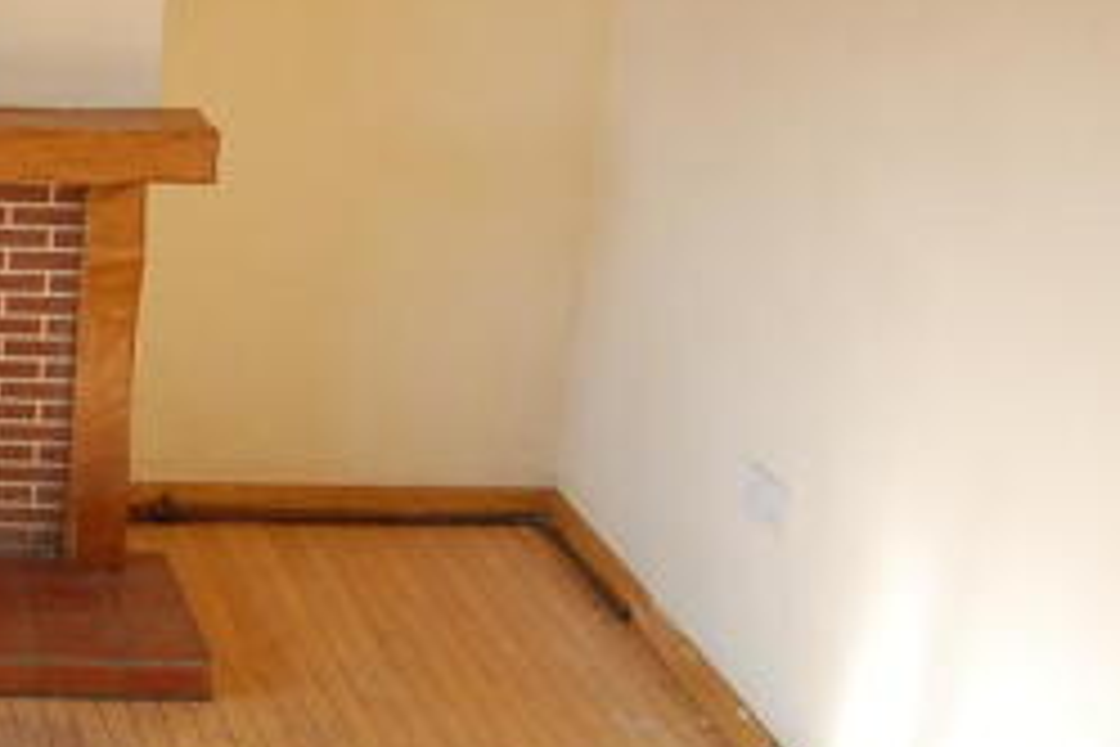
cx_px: -234
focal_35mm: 71
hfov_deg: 25.5
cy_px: 207
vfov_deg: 19.1
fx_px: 2209
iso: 320
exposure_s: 1/125
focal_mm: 18
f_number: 5.6
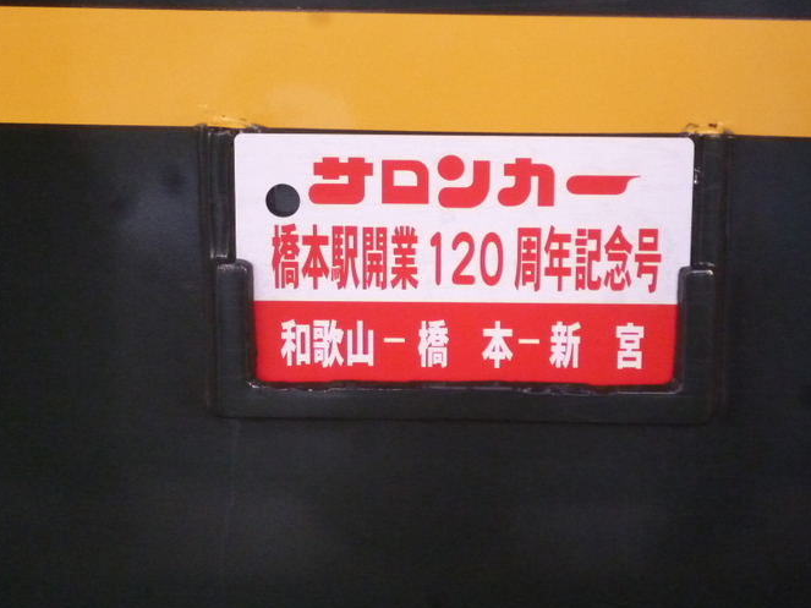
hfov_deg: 25.6
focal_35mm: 76
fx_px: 1780
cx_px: 461
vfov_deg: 19.4
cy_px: 275
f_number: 4.7
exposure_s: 1/60
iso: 800
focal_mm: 11.2
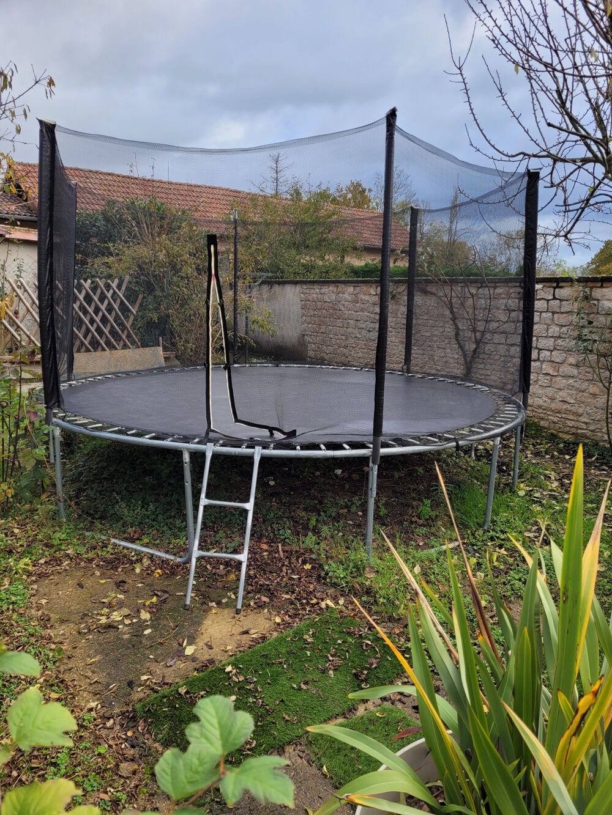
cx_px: 306
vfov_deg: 67.3
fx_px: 613
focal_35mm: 26
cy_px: 408
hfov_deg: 53.1
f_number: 1.8
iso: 40
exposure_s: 1/379
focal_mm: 5.4
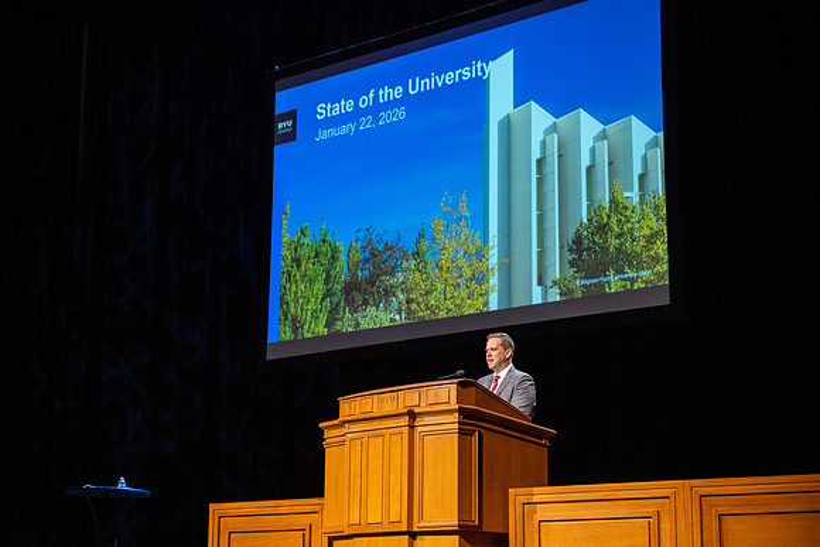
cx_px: 410
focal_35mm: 70
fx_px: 1595
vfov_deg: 19.5
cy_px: 274
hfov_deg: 28.8
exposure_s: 1/320
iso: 3200
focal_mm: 70
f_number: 3.5
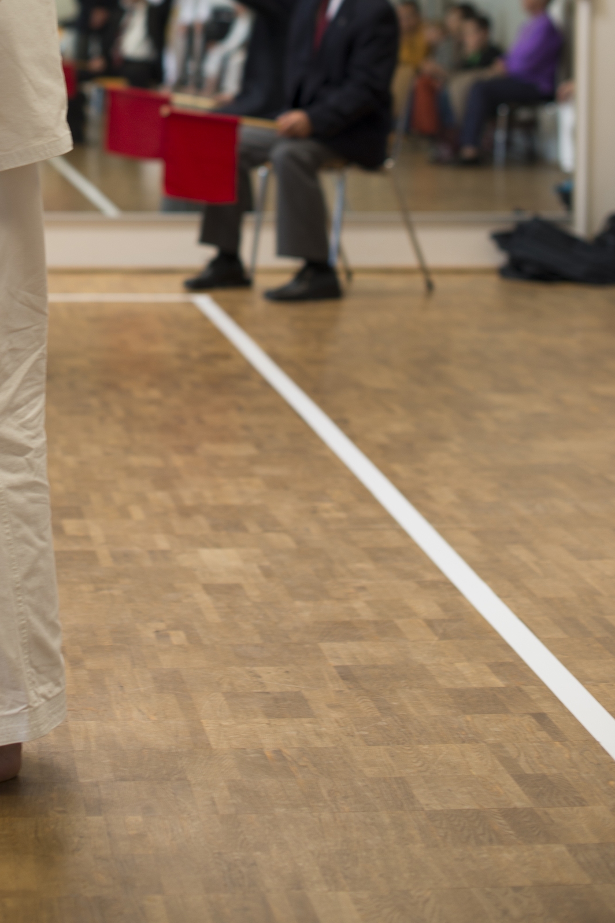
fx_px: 2408
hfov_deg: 14.4
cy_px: 91
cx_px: 64
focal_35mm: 94
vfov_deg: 21.2
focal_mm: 50
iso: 100
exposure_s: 1/50
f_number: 2.8
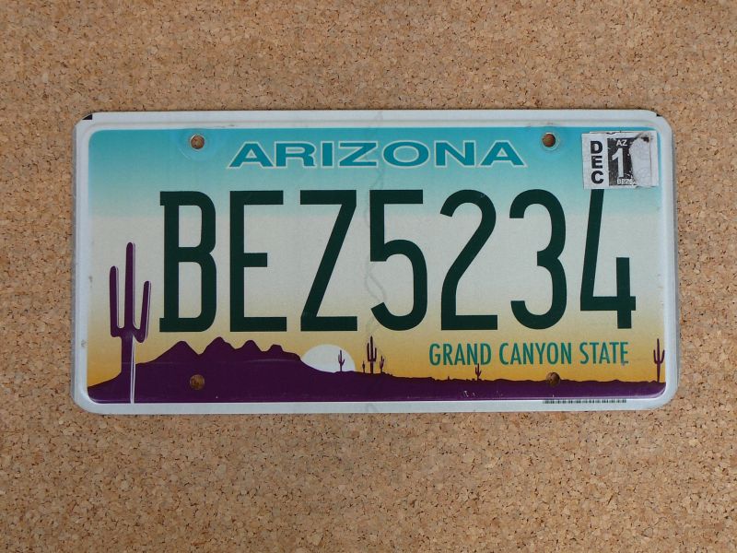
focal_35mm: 45
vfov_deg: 32.2
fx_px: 958
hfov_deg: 42.1
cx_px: 368
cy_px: 276
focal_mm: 6.7
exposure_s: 1/60
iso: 80
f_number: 3.2
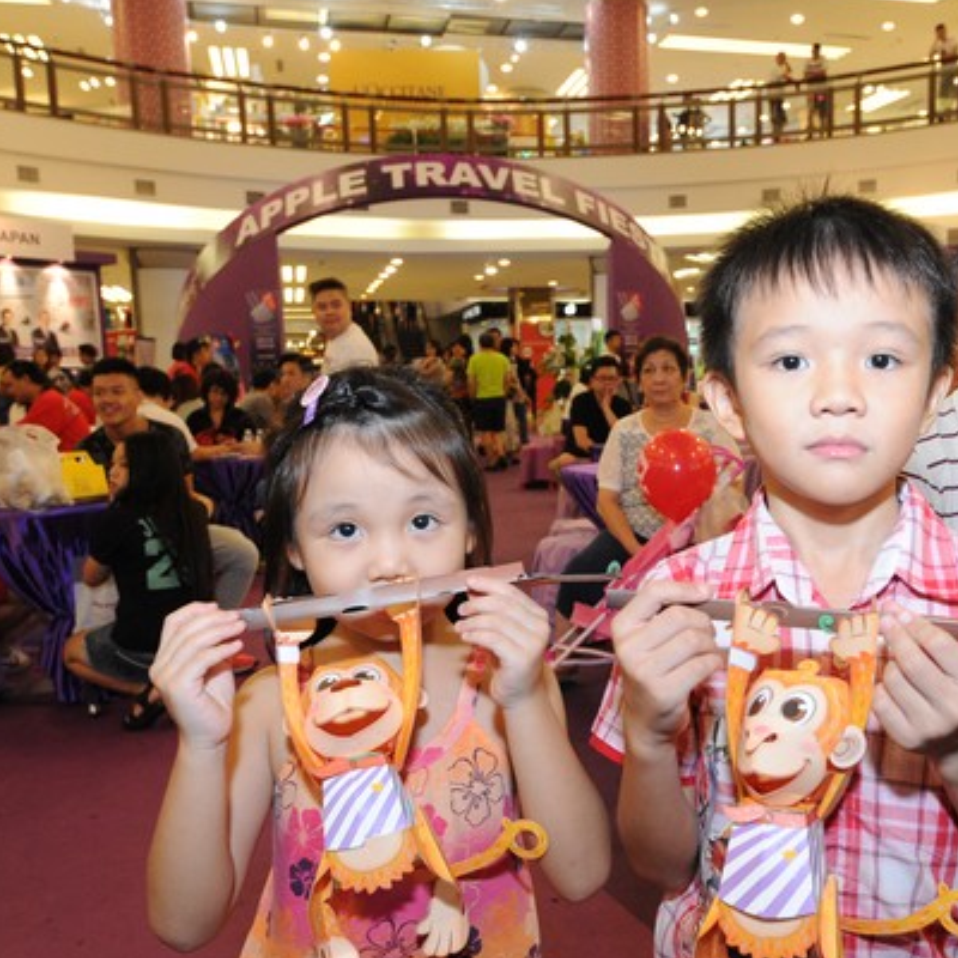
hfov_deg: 46.7
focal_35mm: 35
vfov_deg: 47.1
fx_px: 1096
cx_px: 616
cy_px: 535
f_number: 5.6
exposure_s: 1/90
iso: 3200
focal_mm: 22
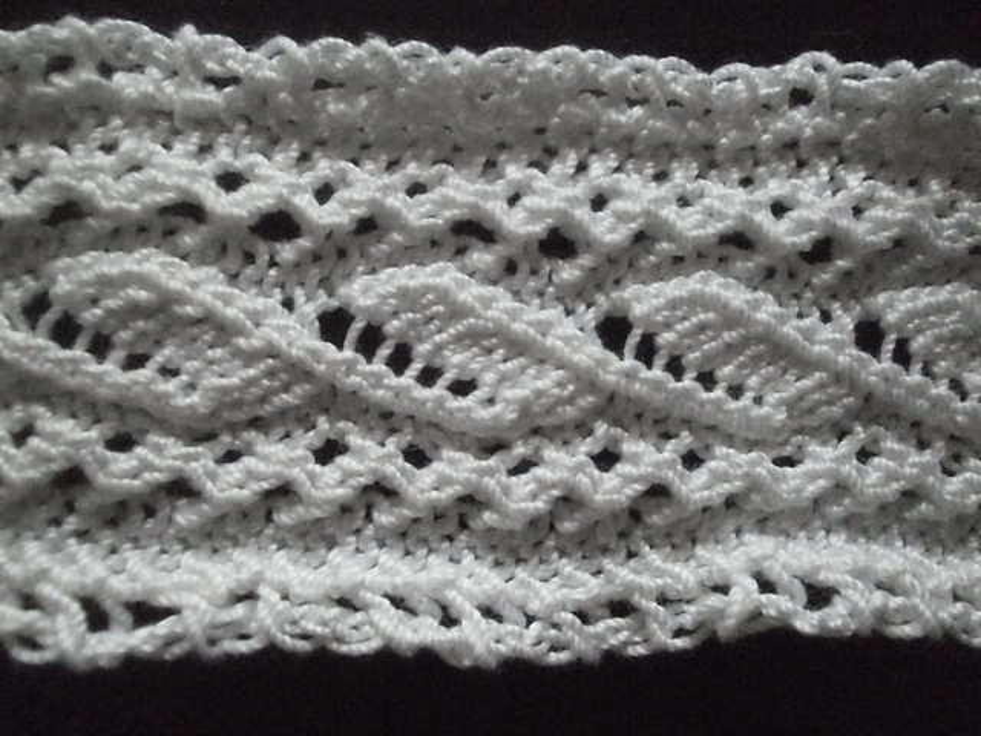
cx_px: 490
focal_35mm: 31
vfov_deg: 45.4
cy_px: 368
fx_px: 879
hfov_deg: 58.4
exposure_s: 1/400
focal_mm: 5.45
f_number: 2.9
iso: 1600
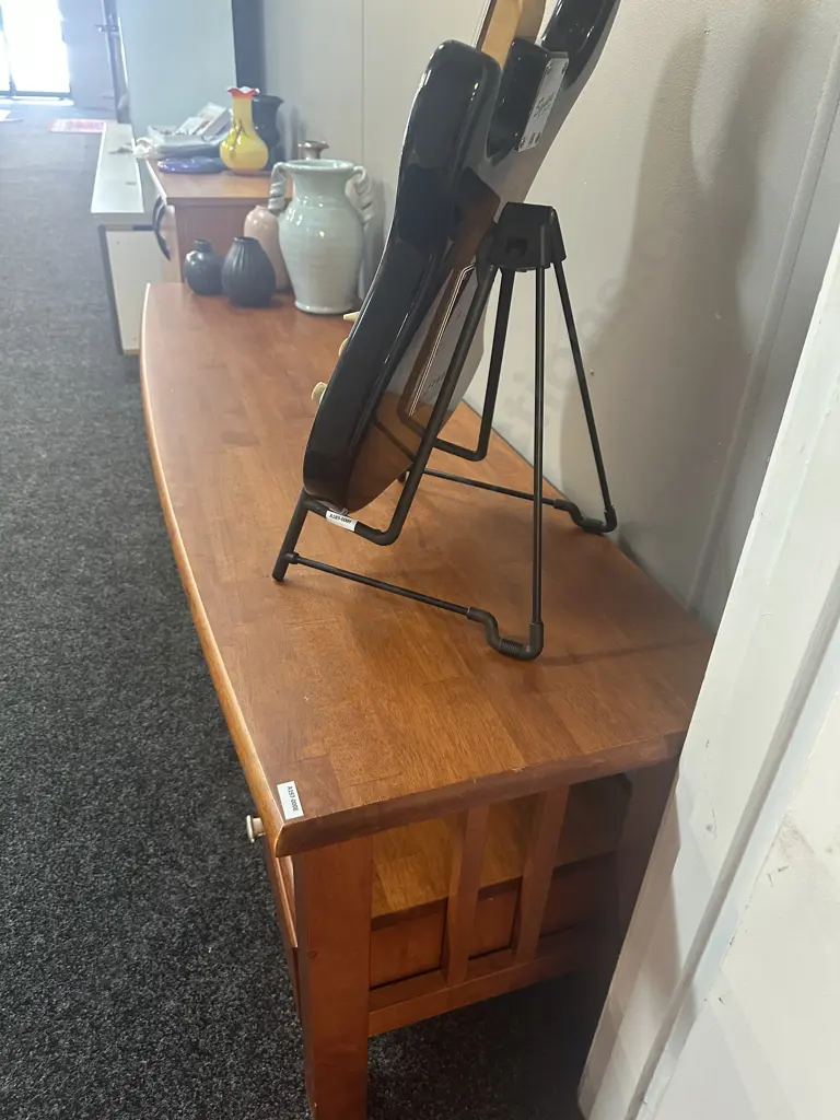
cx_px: 420
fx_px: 777
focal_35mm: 24
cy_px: 560
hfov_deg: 56.8
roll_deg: -4.1
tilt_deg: -31.2
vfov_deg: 71.6
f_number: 1.78
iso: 400
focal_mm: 6.86
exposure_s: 1/50
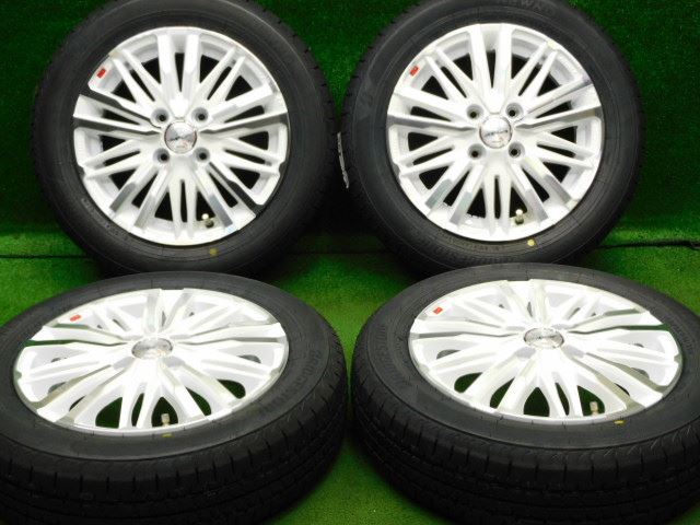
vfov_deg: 26.6
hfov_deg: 34.9
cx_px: 350
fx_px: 1112
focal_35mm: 55
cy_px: 262
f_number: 4
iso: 400
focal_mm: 9.9
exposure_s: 1/30
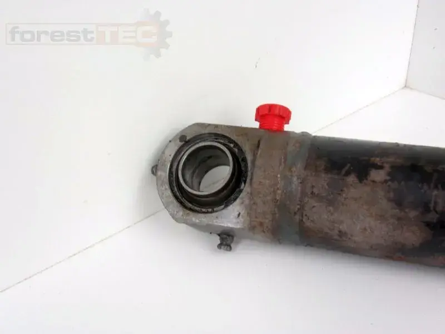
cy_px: 167
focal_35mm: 33
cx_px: 222
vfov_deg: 42.9
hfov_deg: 55.4
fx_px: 424
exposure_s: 1/100
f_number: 3.7
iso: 80
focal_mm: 5.9
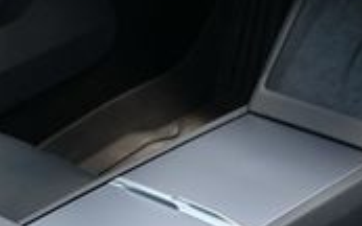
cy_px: 111
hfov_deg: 17.6
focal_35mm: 110
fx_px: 1084
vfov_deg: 11.9
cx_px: 483
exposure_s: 1/125
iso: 450
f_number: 3.8
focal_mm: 19.5
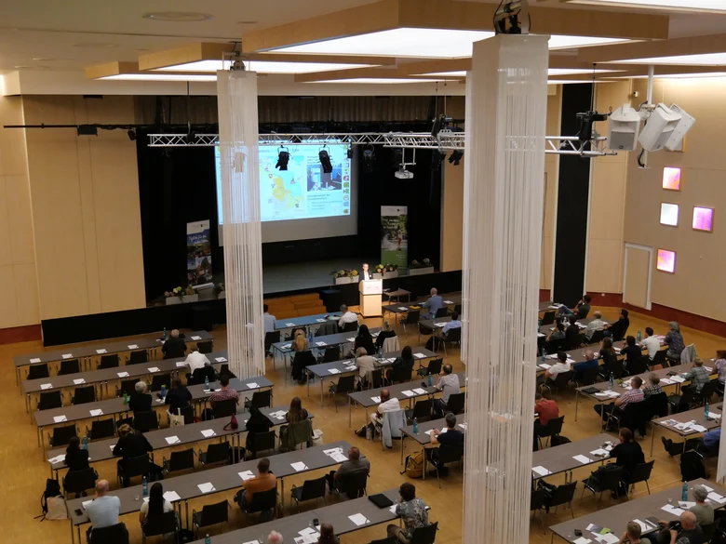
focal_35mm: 38
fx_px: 797
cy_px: 272
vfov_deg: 37.7
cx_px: 363
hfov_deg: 49.0
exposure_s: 1/60
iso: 2500
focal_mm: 19
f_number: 3.8
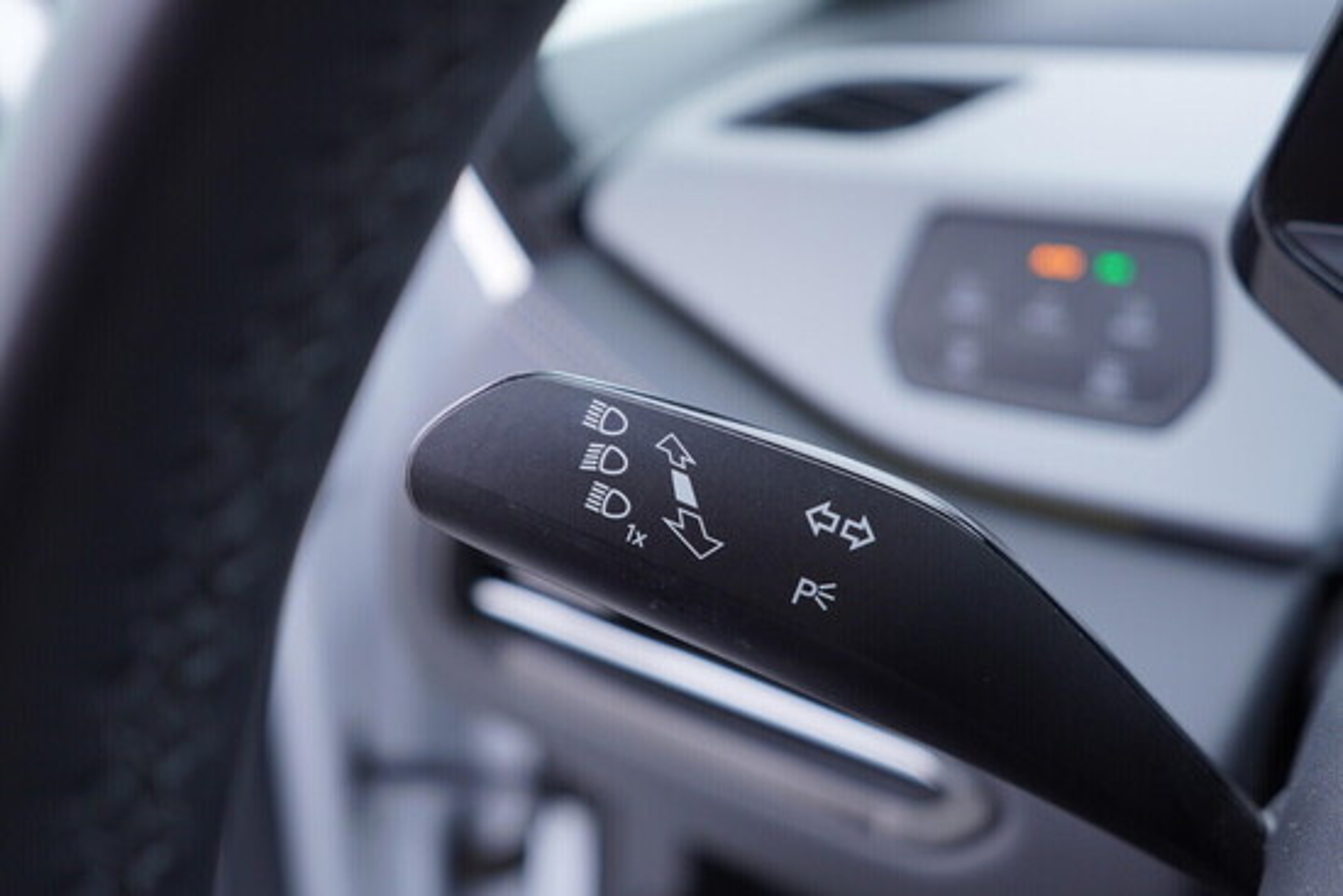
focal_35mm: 36
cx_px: 672
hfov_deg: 53.1
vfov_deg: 36.9
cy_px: 448
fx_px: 1343
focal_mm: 24
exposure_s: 1/40
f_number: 2.8
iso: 160
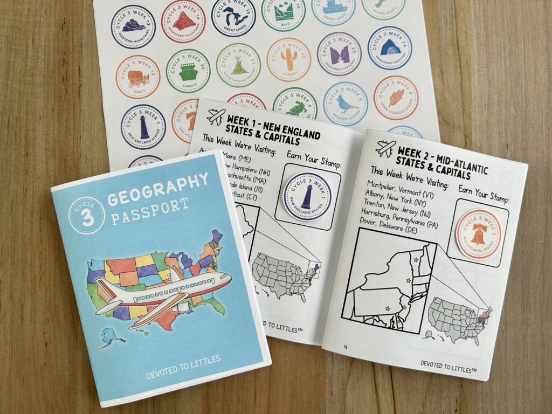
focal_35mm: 26
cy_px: 207
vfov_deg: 53.1
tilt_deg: -87.5
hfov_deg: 67.3
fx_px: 415
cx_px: 276
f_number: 1.5
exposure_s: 1/120
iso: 80
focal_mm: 5.7
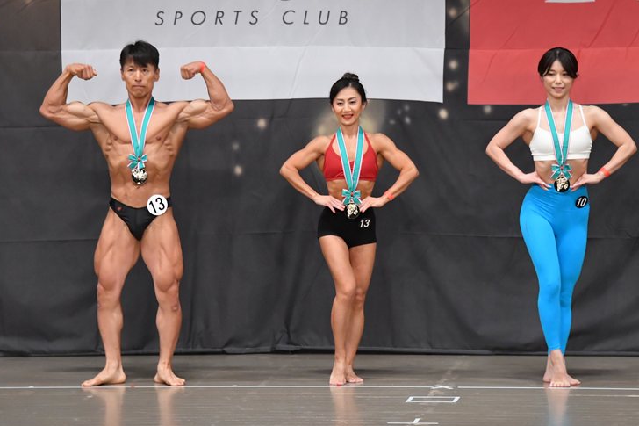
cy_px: 212
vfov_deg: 6.4
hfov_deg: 9.6
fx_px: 3815
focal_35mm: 215
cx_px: 333
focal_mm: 135
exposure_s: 1/400
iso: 5000
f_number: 5.6
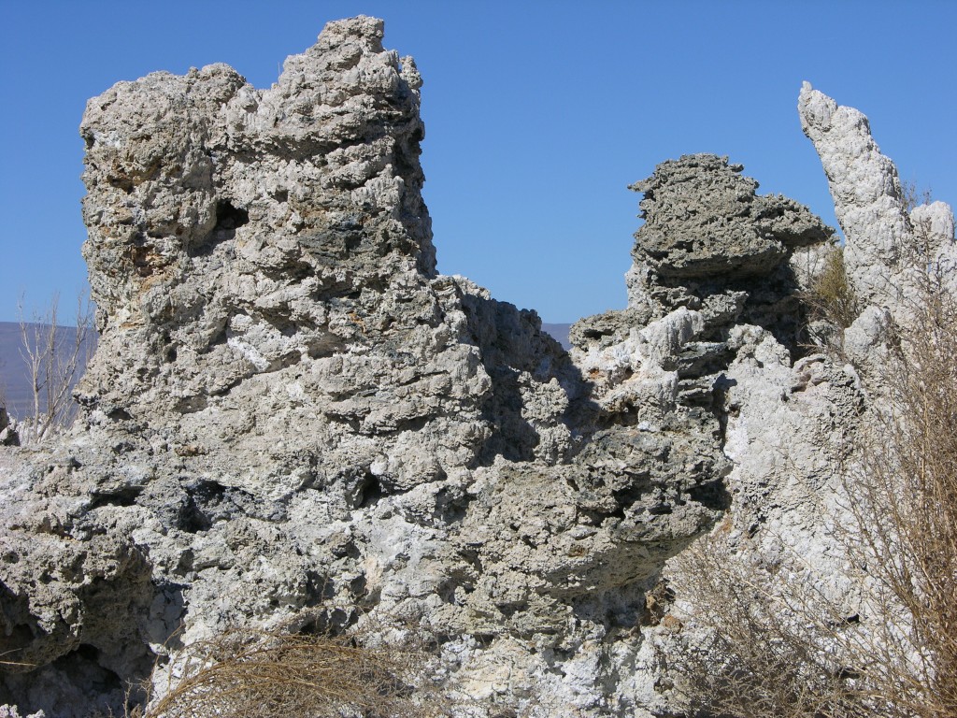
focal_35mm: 88
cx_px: 478
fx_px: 2433
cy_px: 359
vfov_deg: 16.8
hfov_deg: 22.3
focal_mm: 22.3
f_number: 5.6
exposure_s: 1/503
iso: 50
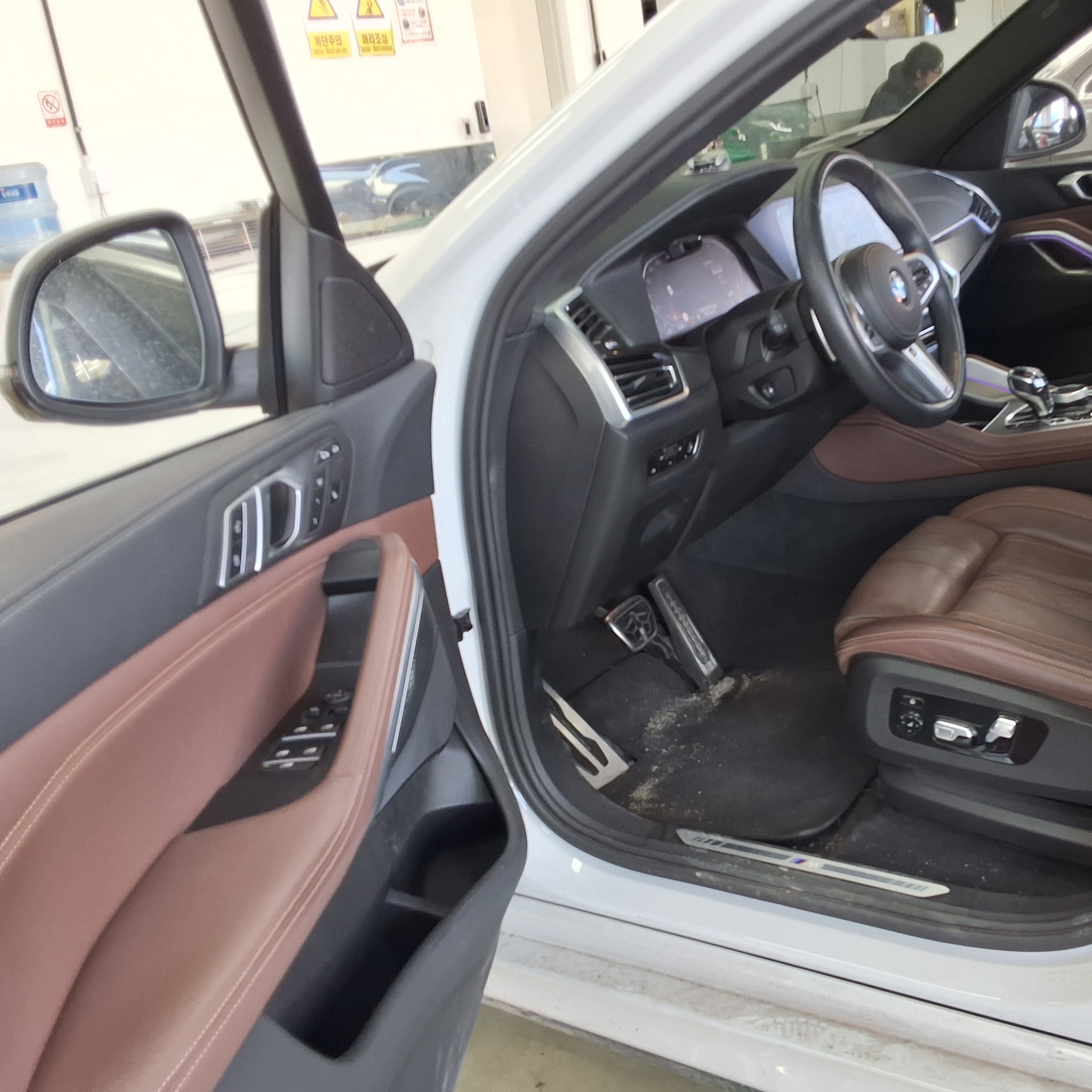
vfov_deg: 48.4
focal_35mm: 34
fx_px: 1213
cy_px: 559
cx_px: 718
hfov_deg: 47.7
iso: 32
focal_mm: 2.91
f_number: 1.9
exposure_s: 1/60
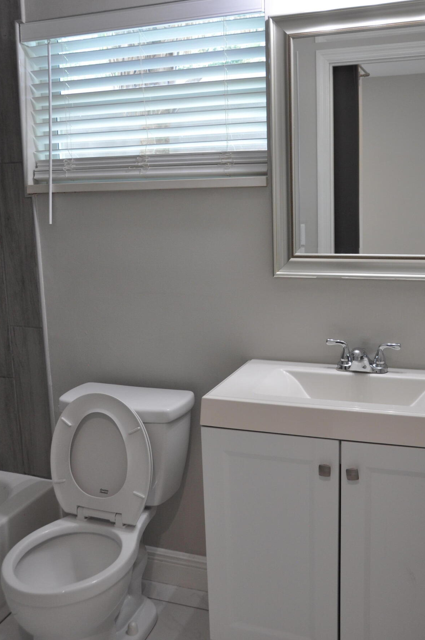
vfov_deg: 51.9
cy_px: 293
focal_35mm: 37
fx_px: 657
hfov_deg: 35.8
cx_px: 228
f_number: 4
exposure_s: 1/60
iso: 560
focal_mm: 22
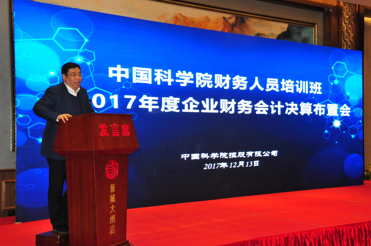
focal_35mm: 51
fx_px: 525
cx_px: 186
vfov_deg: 26.4
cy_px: 123
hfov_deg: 38.9
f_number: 5.6
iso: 1600
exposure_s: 1/125
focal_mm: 34
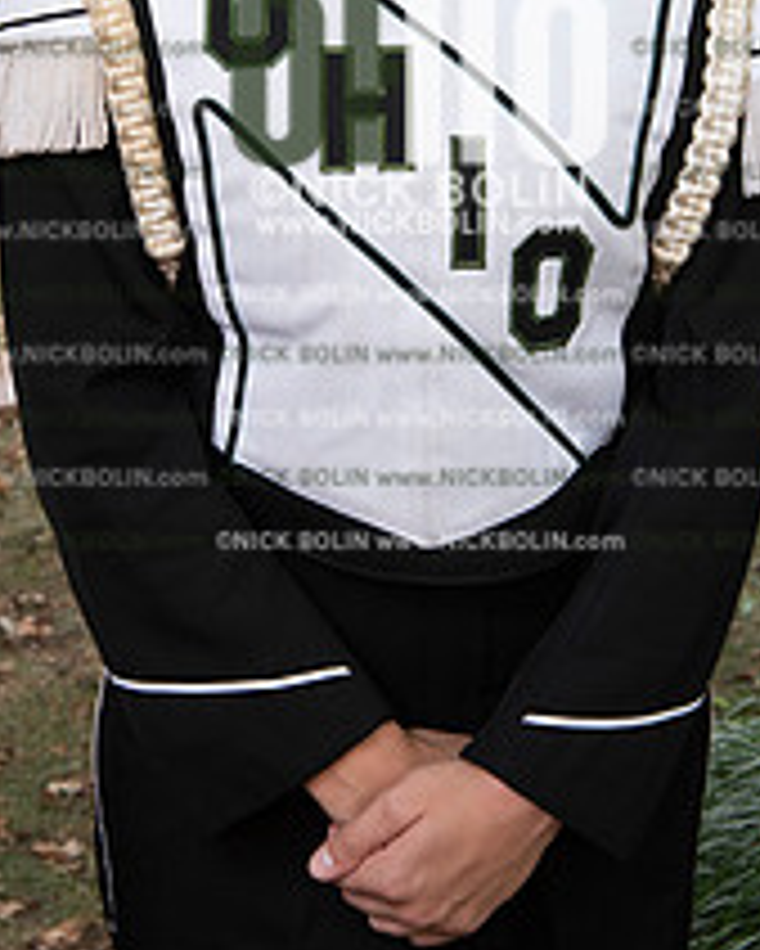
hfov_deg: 15.4
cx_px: 418
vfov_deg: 18.9
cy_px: 108
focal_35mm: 100
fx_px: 2810
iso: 800
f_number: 8
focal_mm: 50
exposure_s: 1/100
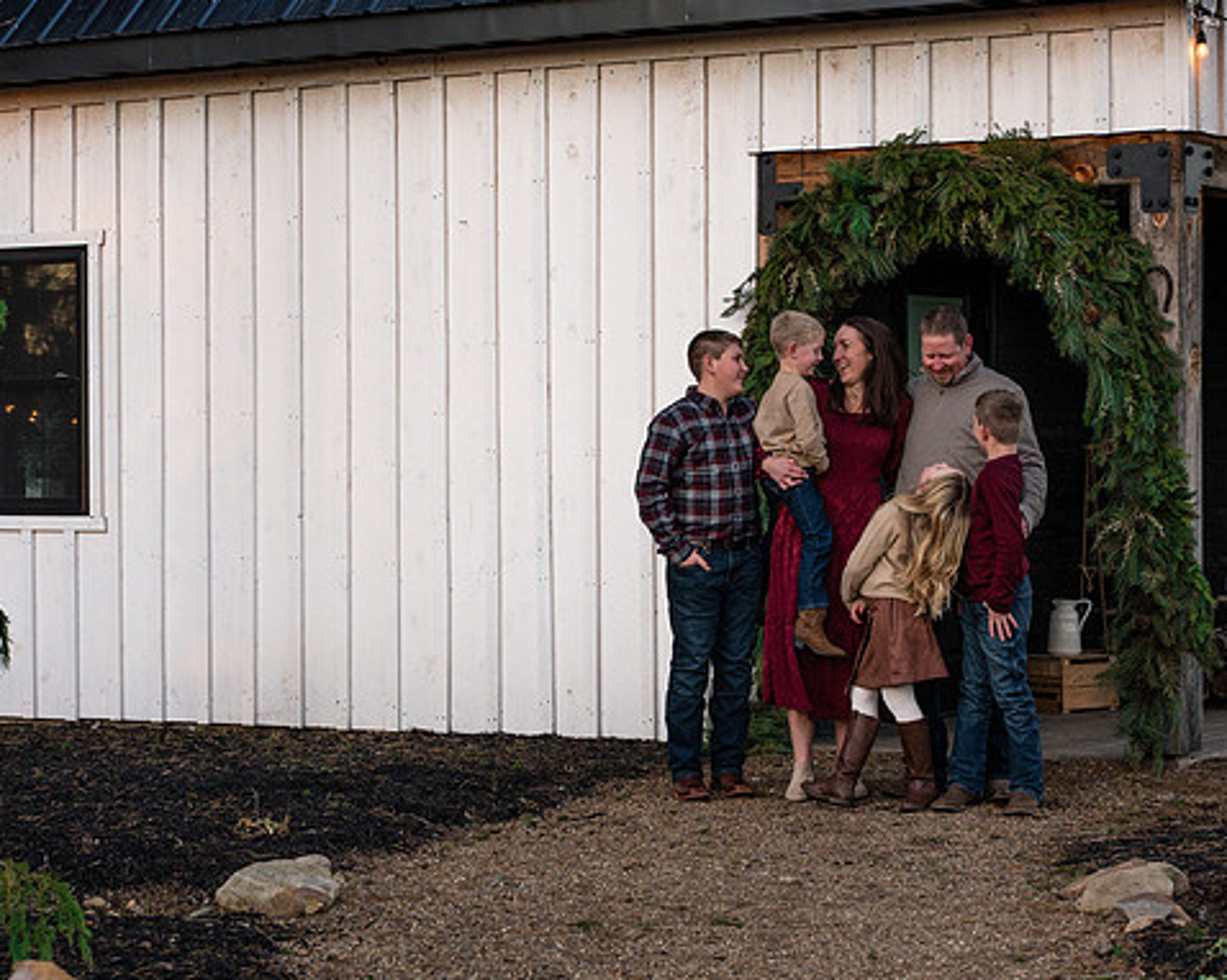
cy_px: 491
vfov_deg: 15.4
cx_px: 701
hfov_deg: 19.2
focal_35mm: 100
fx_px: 3630
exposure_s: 1/200
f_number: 5.6
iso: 640
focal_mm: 85
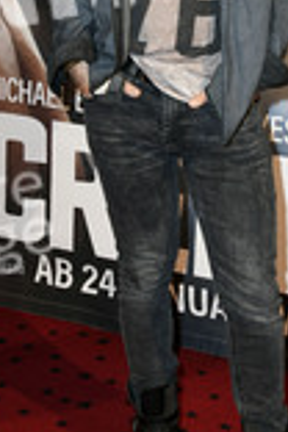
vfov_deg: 23.1
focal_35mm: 87
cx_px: 213
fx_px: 1044
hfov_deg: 15.6
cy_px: 100
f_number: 6.3
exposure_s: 1/125
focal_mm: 34
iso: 500
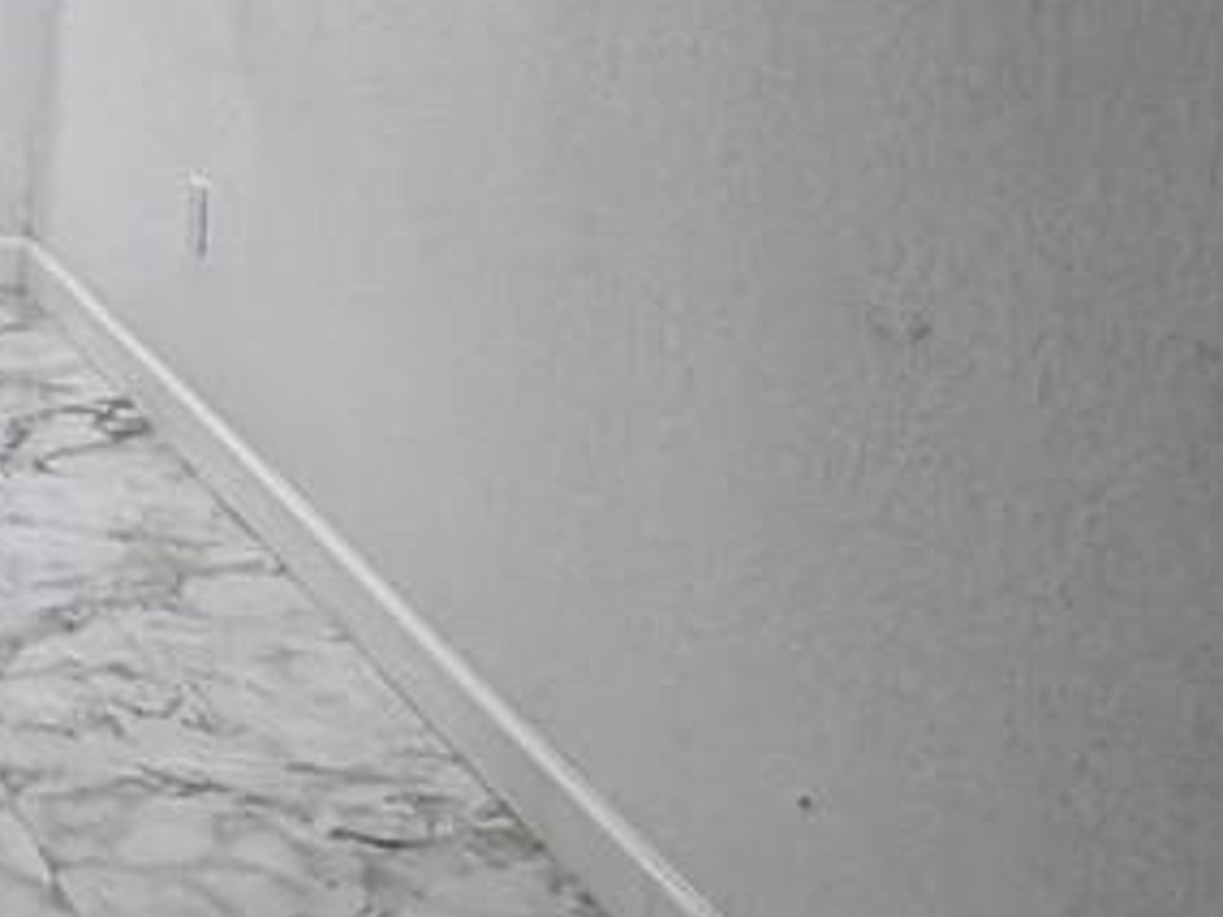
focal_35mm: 79
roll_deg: +0.6
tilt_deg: -6.6
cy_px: -177
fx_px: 2791
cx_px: -1443
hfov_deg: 16.3
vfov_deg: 17.8
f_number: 2.2
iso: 160
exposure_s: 1/120
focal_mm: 2.22
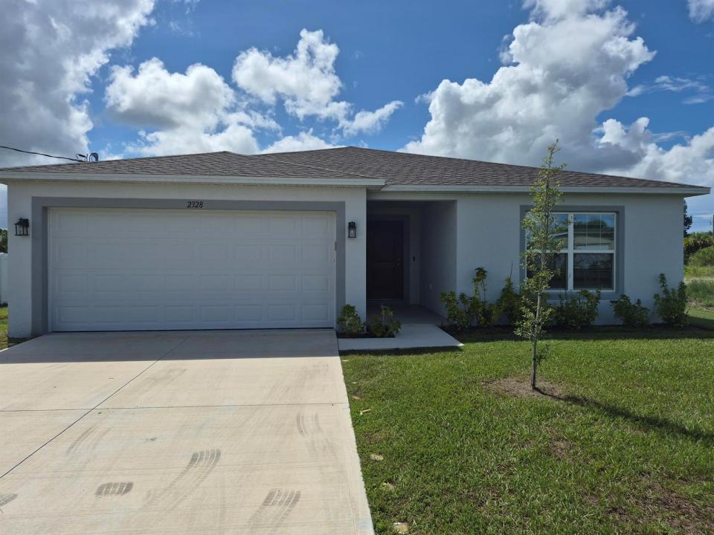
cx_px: 357
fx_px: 474
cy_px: 268
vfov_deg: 58.9
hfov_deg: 73.9
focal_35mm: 23
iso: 50
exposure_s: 1/7696
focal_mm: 5.4
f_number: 1.8
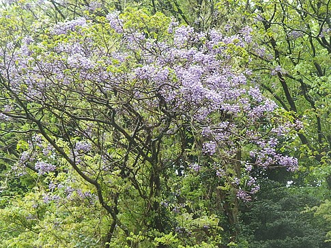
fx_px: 1243
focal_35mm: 130
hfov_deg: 15.2
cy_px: 124
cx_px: 166
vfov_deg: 11.4
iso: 100
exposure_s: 1/50
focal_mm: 23.5
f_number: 3.5
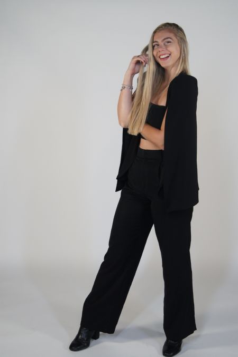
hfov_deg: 25.7
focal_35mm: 52
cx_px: 119
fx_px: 522
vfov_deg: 37.9
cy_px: 178
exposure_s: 1/30
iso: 400
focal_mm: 35
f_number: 5.6
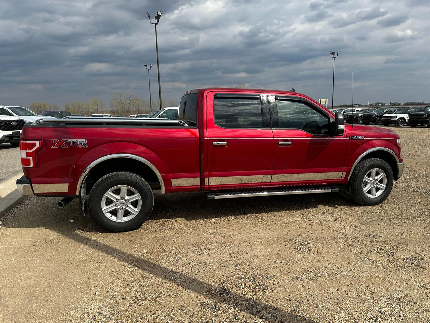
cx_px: 215
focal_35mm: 24
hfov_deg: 71.6
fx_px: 298
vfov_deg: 56.8
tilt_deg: -10.0
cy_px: 162
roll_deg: +2.0
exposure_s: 1/4762
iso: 80
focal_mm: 6.86
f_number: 1.78
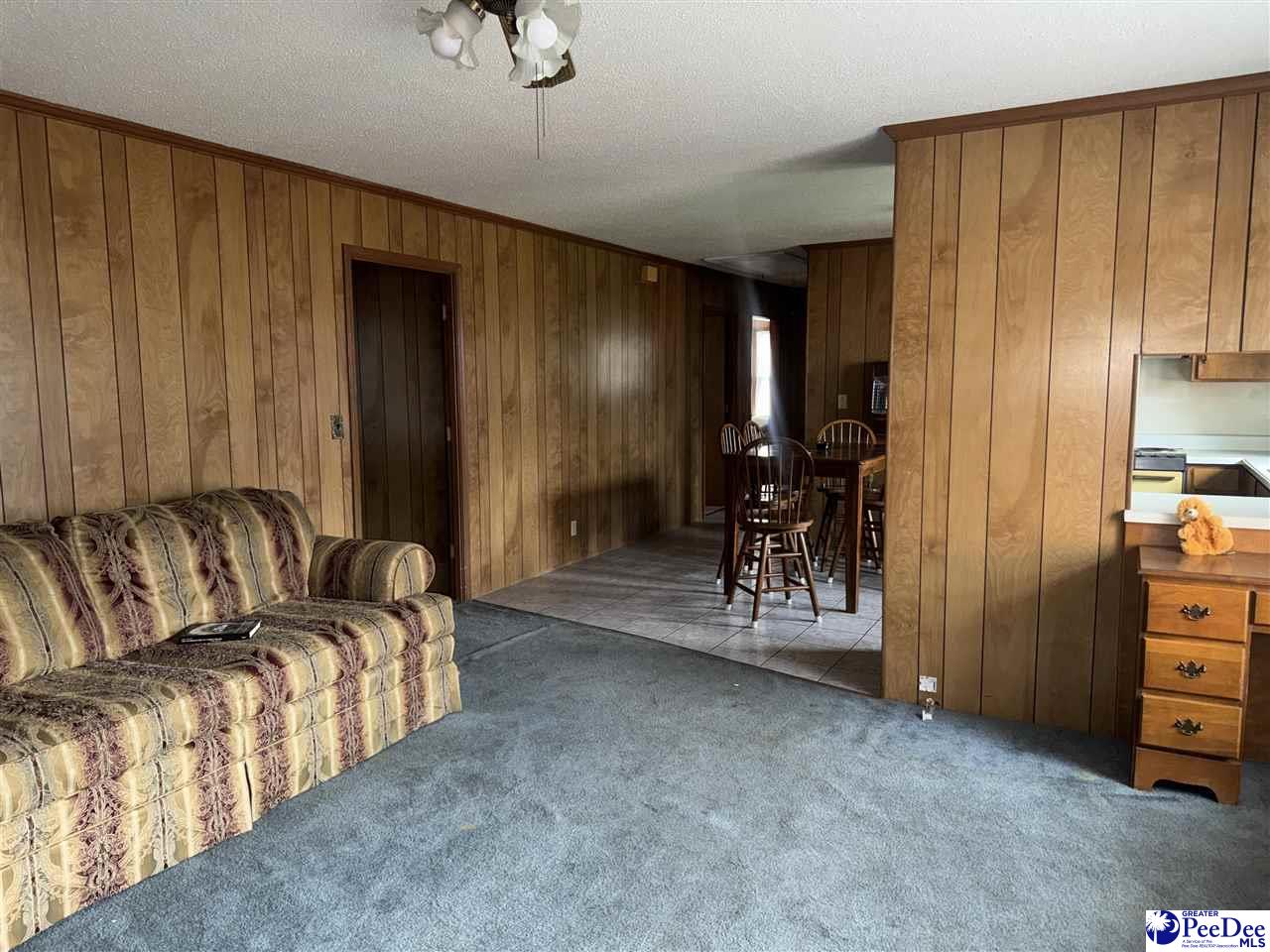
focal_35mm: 24
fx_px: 881
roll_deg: +0.1
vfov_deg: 56.8
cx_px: 635
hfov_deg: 71.6
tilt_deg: -7.6
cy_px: 476
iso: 125
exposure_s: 1/17
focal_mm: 6.76
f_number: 1.78
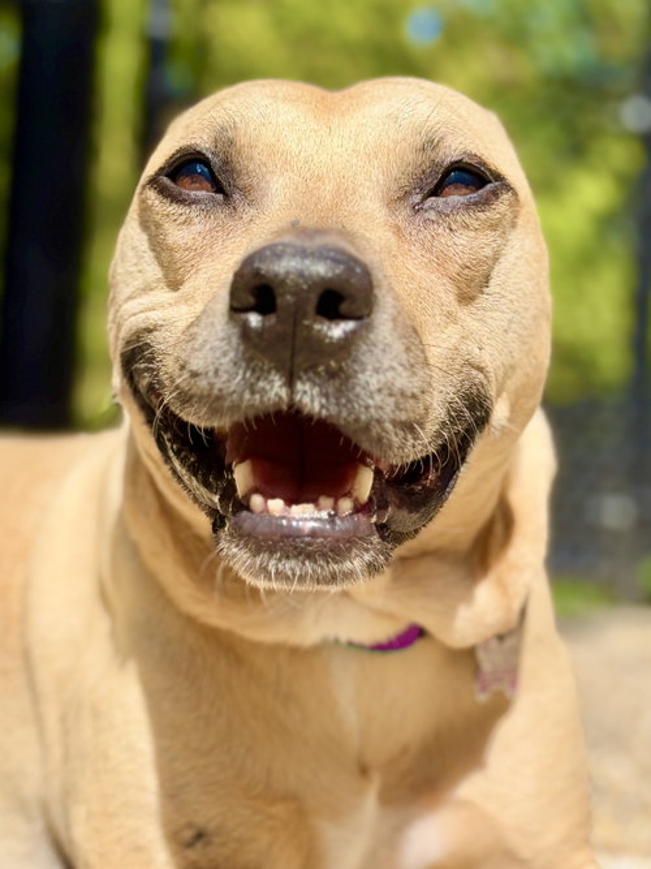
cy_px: 434
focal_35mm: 48
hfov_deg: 30.3
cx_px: 326
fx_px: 1204
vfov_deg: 39.7
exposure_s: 1/4587
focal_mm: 6.76
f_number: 1.78
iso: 64
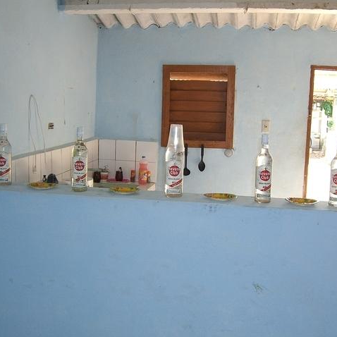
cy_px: 168
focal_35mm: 45
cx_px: 166
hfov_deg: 37.6
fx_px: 496
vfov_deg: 37.6
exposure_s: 1/100
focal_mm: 7.9
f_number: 2.8
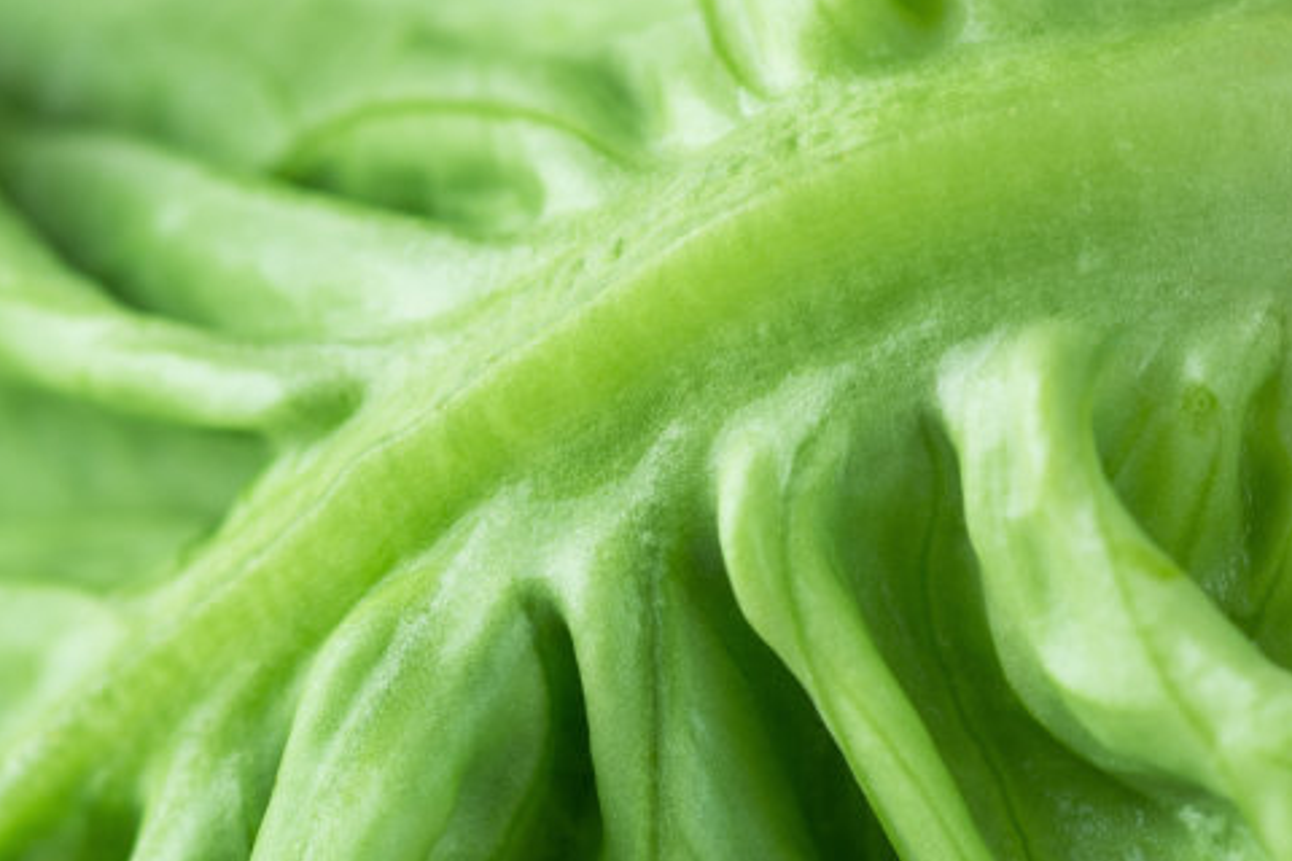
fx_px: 7200
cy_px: 527
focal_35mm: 201
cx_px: 624
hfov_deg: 10.3
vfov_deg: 6.8
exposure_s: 1/50
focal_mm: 105
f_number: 11
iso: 100
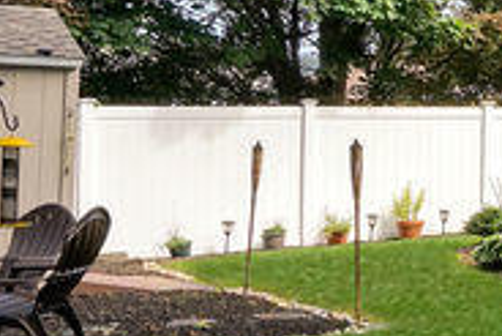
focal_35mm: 87
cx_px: 969
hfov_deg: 17.6
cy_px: 83
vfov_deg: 15.7
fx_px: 1214
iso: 400
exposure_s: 1/20
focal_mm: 16
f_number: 16
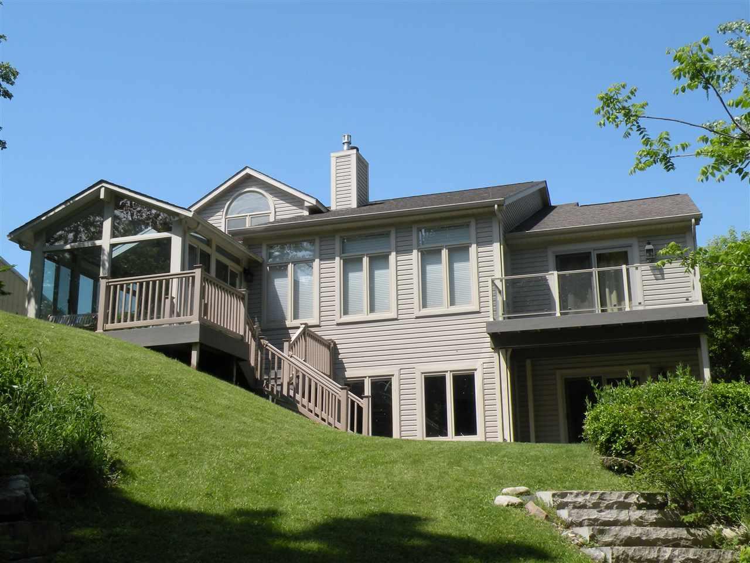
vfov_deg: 34.3
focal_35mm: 42
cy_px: 282
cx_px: 375
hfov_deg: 44.8
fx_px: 910
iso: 64
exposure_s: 1/194
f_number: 6.3
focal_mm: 7.4
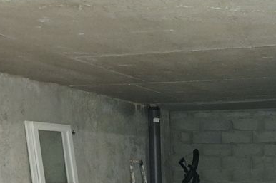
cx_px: 247
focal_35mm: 62
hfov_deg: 31.0
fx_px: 475
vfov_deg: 20.8
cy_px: 205
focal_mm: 5.54
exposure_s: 1/20
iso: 500
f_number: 1.8
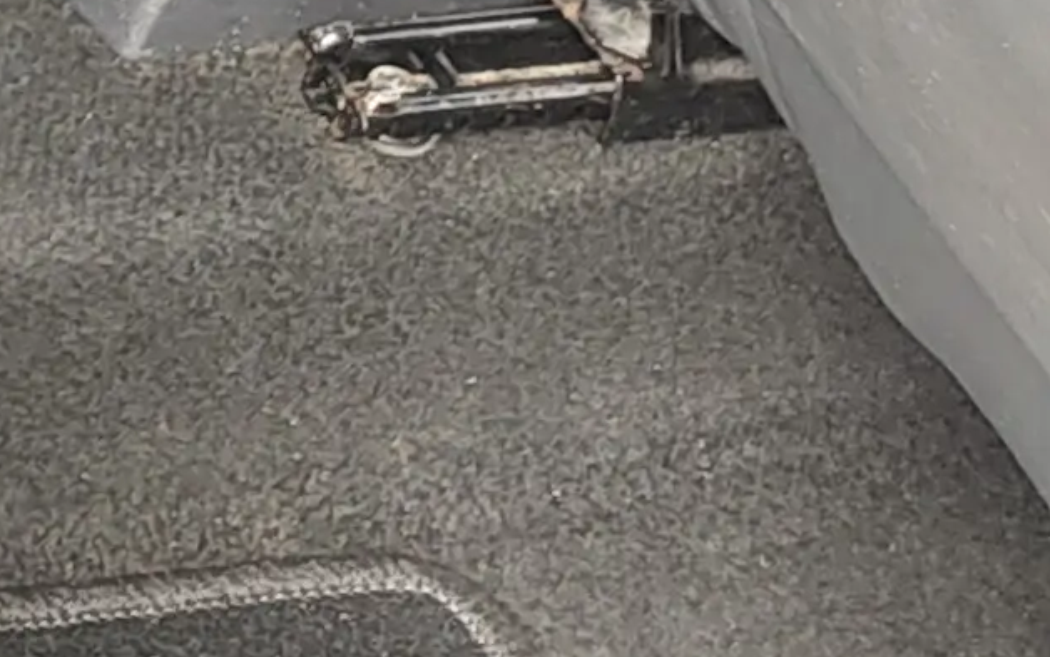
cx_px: -2157
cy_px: -961
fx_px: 4265
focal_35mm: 149
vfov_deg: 8.1
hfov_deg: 10.1
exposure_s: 1/50
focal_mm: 5.56
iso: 177
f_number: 1.8
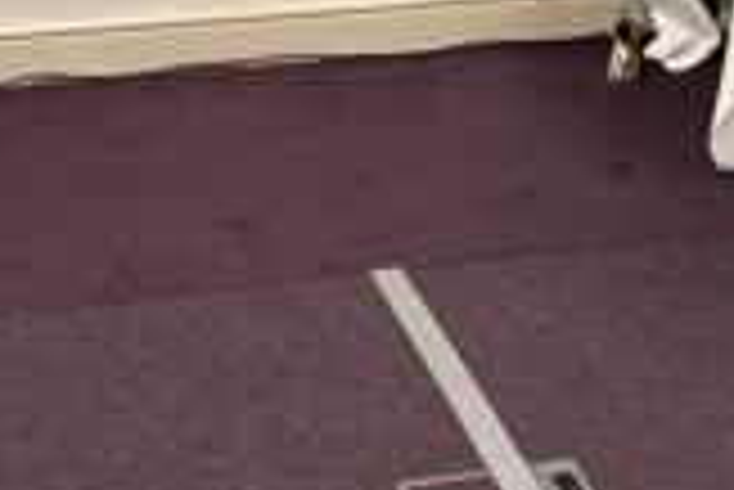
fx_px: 2367
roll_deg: -0.7
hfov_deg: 17.4
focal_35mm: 116
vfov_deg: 10.5
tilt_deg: -2.5
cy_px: -600
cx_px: 635
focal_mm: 5.1
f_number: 1.6
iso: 100
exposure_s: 1/100
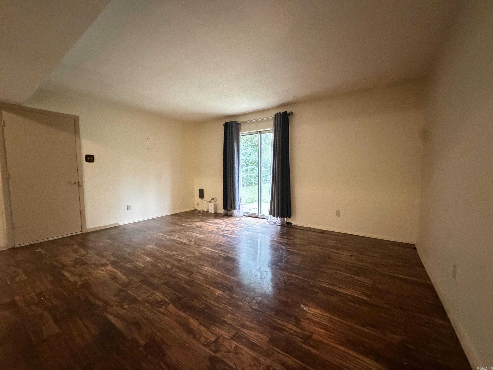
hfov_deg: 102.1
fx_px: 199
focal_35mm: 14
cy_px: 185
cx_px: 246
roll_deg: -0.1
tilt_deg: -5.0
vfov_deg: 85.7
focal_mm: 2.22
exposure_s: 1/60
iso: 1250
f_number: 2.2
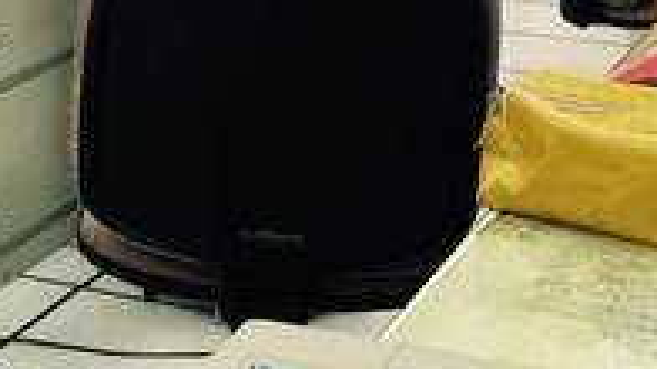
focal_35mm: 113
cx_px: 34
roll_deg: -2.1
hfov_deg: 18.6
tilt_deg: -8.1
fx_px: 1968
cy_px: -39
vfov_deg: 10.6
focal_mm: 4.15
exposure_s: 1/15
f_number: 2.2
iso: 32
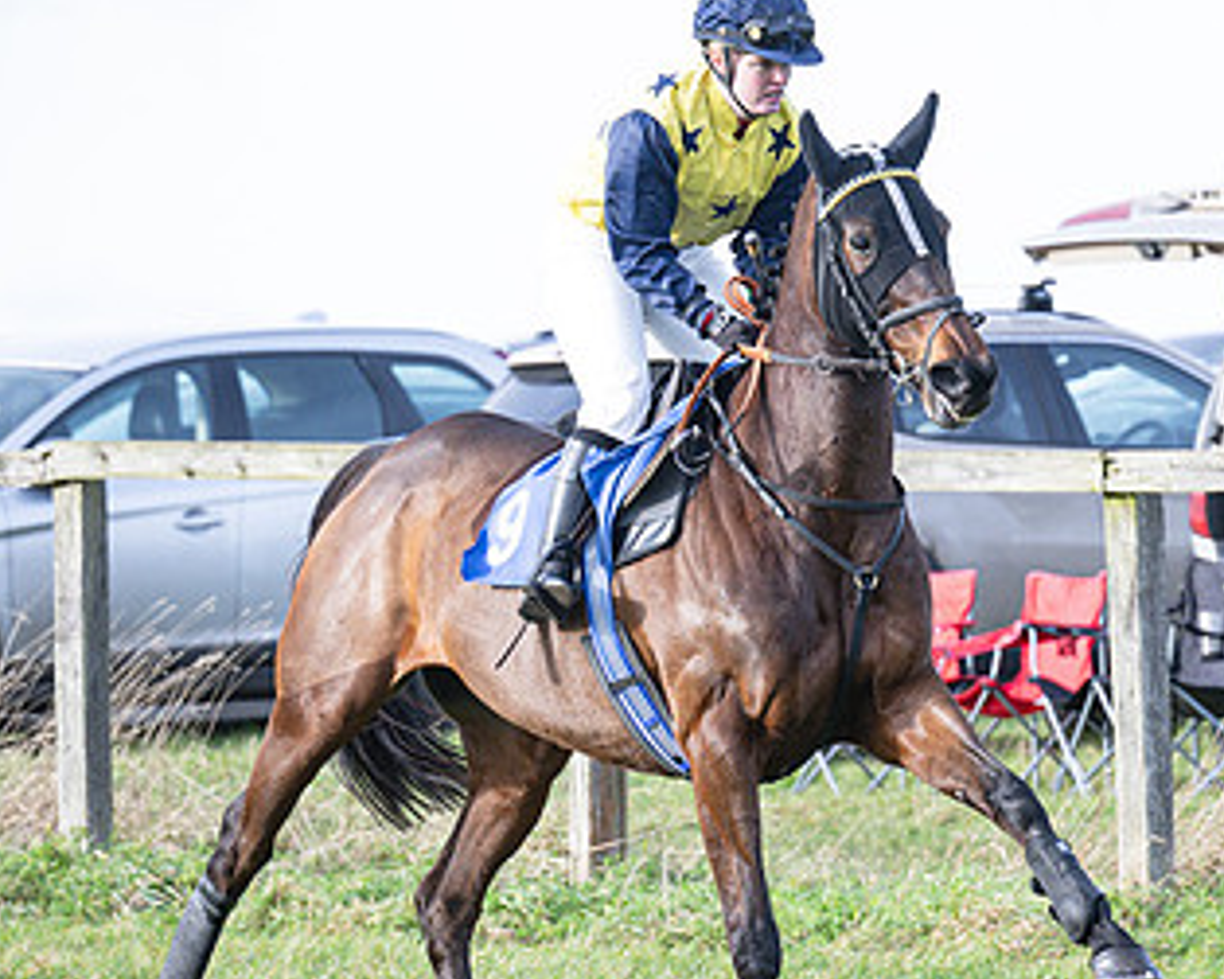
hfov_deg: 4.7
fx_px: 14775
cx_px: 1033
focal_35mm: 408
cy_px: 593
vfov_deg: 3.8
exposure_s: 1/1000
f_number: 4
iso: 400
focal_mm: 135
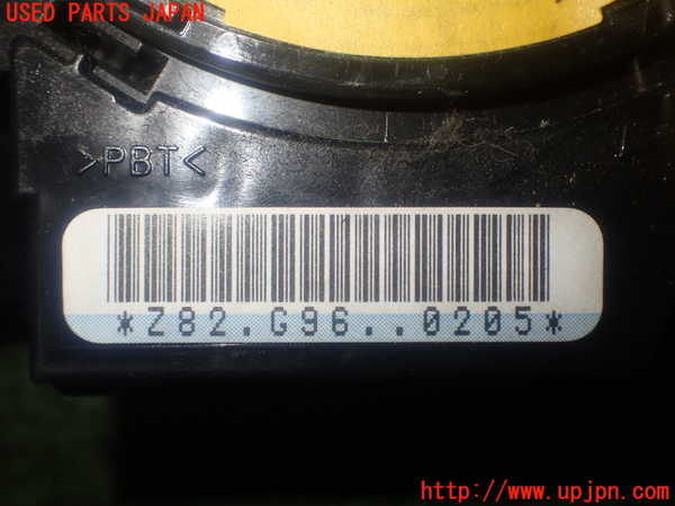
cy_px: 253
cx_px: 338
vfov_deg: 32.9
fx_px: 858
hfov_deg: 42.9
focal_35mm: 44
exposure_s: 1/80
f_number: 2.9
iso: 200
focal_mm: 7.84
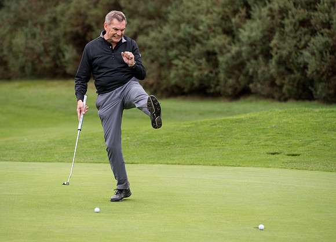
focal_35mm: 246
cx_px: 153
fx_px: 2356
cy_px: 106
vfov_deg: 5.9
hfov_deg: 8.2
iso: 640
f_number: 4
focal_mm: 200
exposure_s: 1/1250
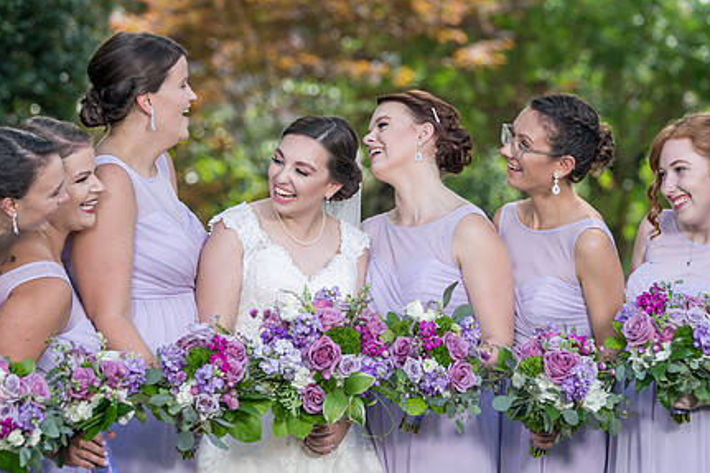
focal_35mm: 207
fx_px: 4081
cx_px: 346
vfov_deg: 6.6
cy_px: 275
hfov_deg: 9.9
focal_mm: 151
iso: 100
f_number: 4
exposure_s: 1/200
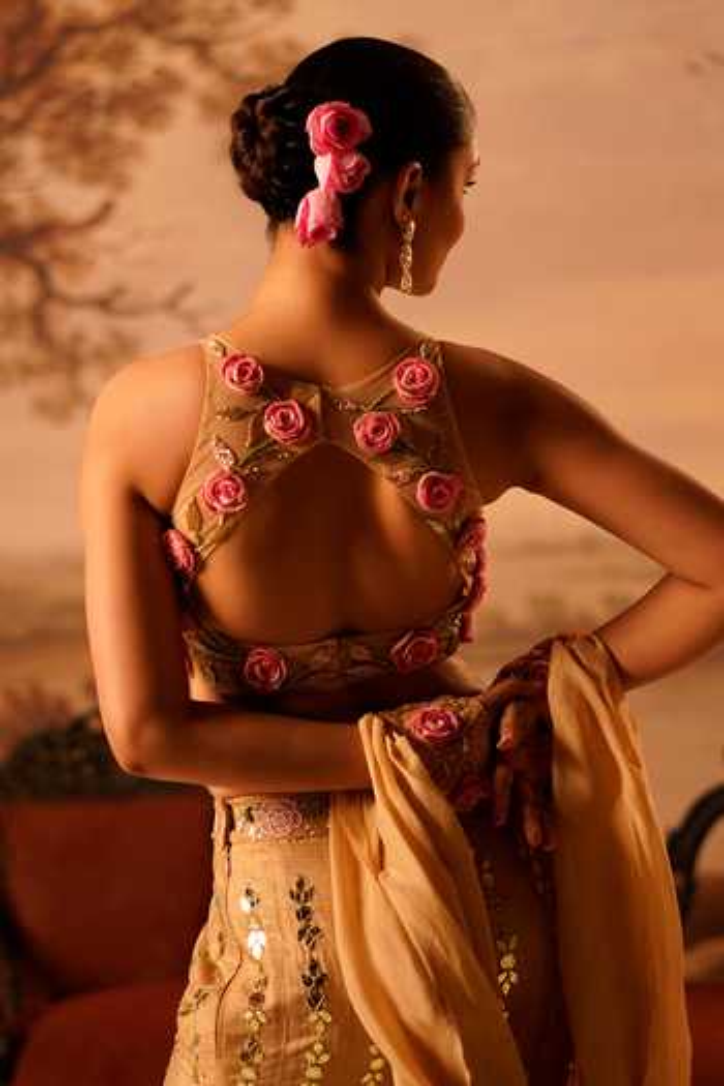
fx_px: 2262
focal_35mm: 75
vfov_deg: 27.0
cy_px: 543
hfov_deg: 18.2
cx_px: 362
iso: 250
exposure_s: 1/125
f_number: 1.8
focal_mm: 50
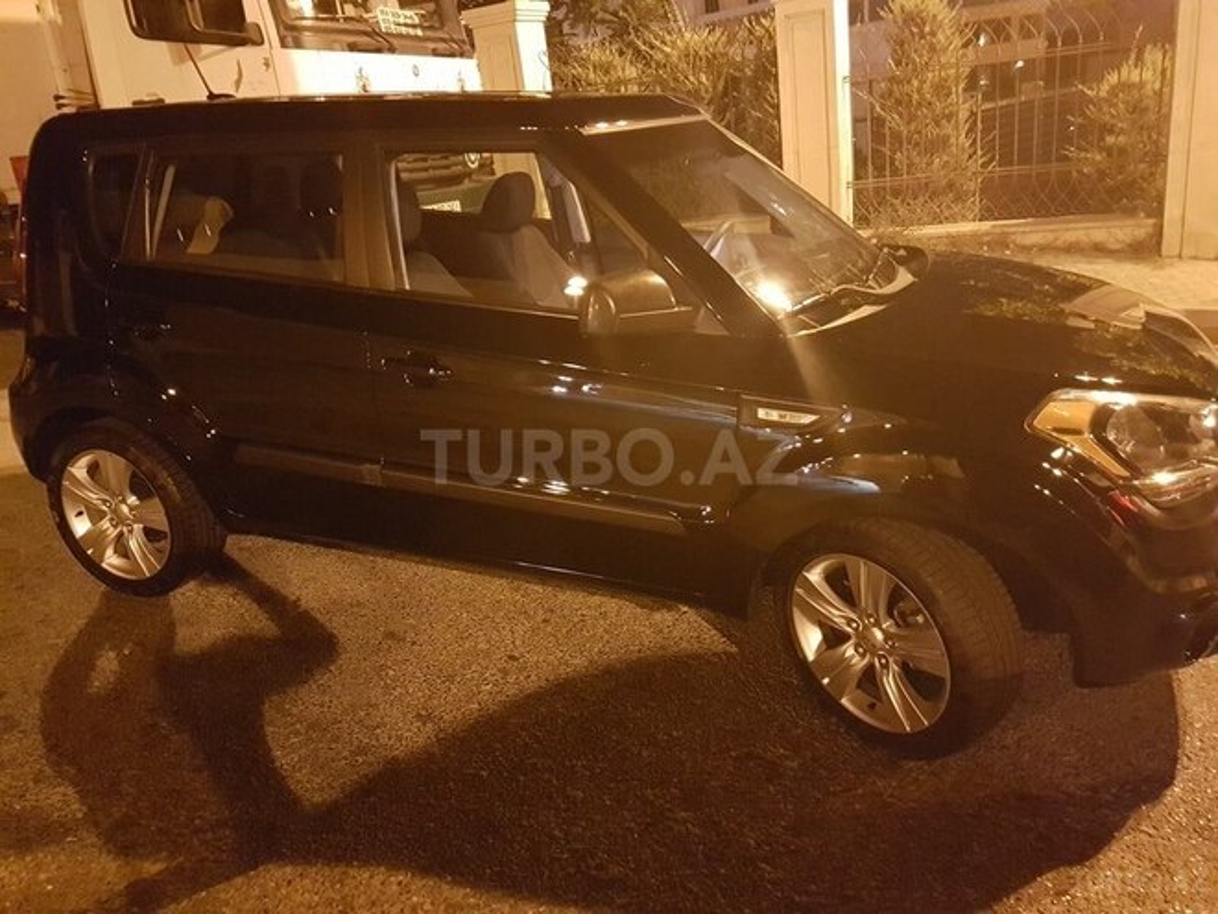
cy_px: 457
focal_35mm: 26
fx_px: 915
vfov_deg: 53.1
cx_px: 609
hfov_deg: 67.3
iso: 1000
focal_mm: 4.2
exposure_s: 1/10
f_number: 1.7
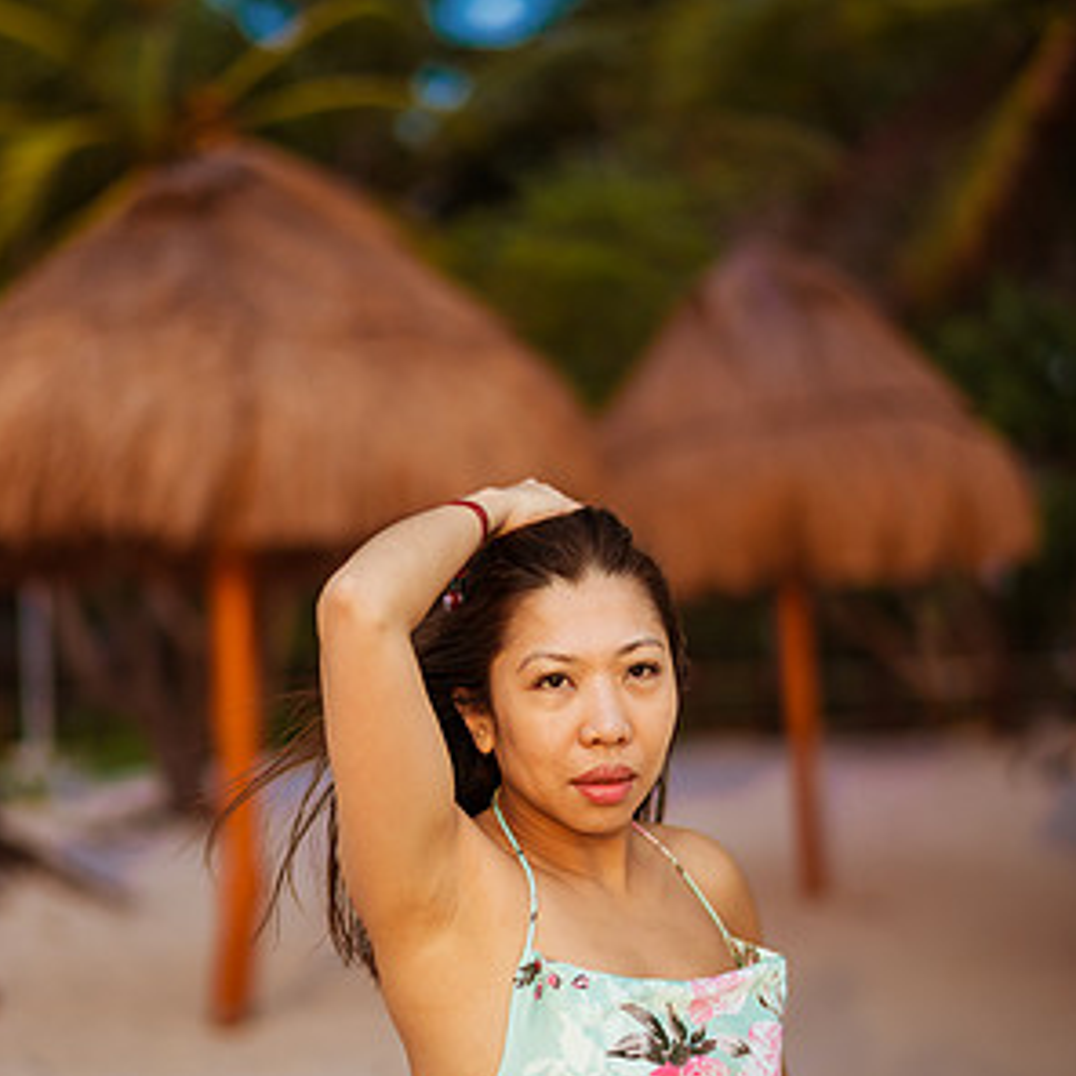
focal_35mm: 75
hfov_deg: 23.1
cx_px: 538
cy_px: 640
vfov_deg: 23.0
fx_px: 2638
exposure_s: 1/8000
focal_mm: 58
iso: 640
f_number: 1.4
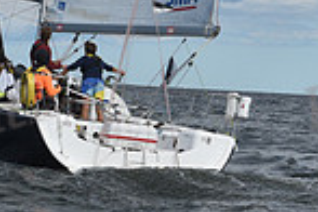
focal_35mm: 277
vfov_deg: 4.9
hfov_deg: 7.4
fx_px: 2447
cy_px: -227
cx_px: 194
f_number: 9
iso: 250
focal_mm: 70
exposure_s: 1/1000
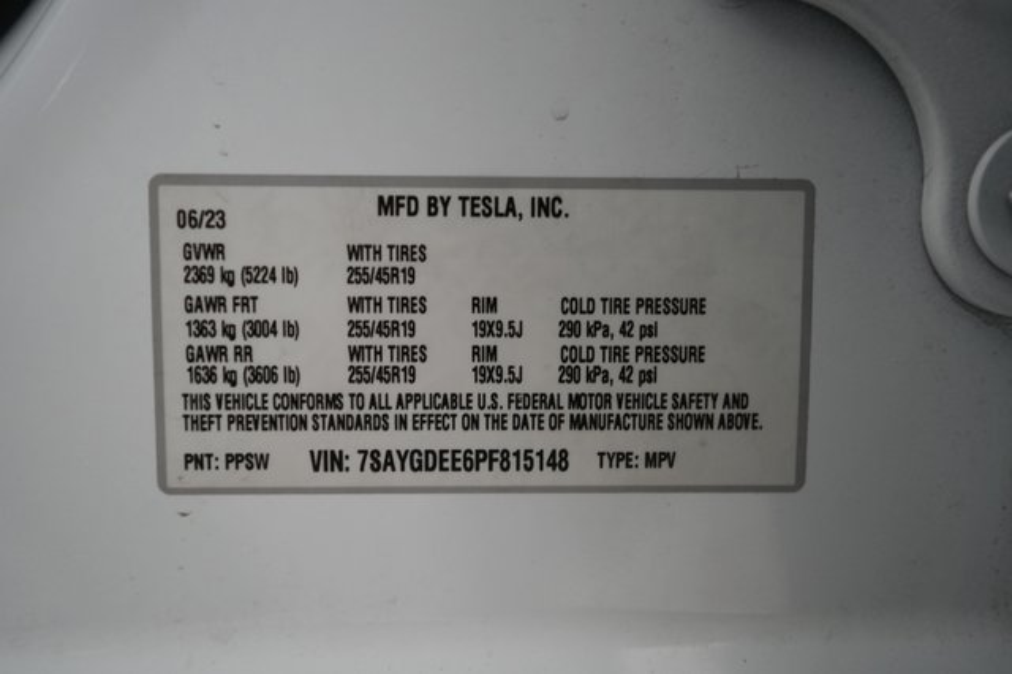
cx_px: 506
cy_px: 337
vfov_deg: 46.4
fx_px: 787
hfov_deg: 65.5
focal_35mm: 28
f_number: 2.8
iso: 1600
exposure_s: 1/60
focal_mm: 28
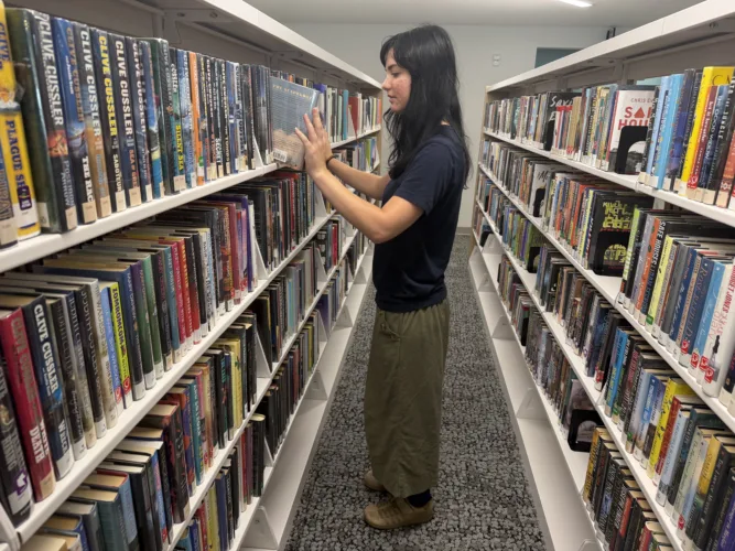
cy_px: 276
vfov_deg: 56.8
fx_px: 509
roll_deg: -1.7
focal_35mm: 24
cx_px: 368
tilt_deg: -14.8
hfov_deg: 71.6
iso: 160
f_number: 1.78
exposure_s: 1/60
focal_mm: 6.76
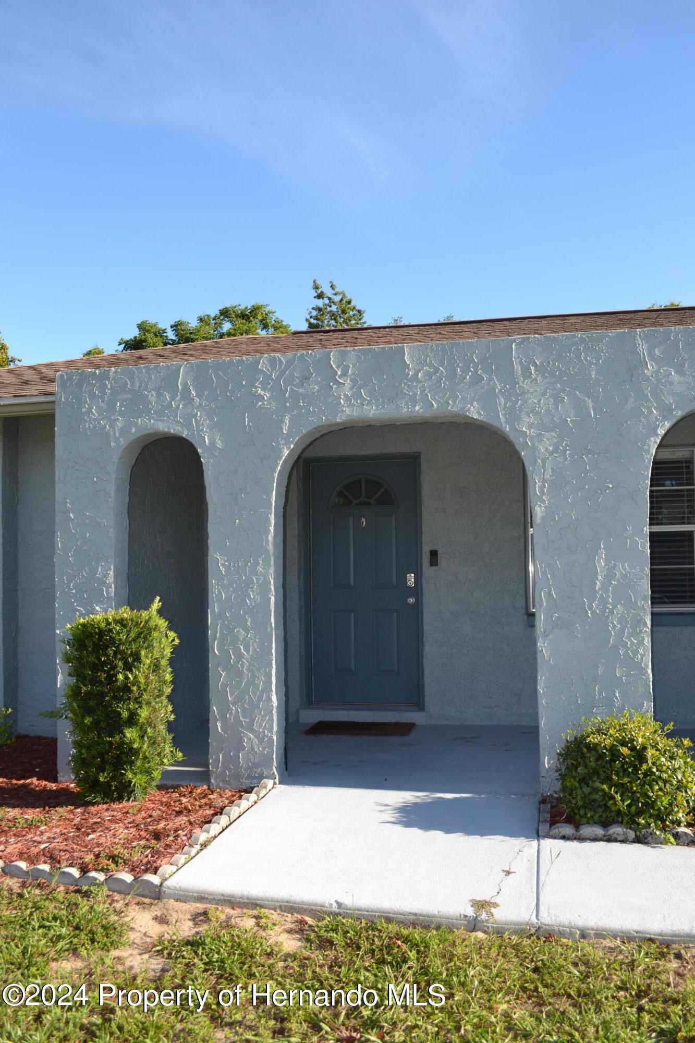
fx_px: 869
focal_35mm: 30
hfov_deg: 43.6
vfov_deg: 61.9
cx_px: 348
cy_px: 522
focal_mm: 20
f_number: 5.6
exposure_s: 1/200
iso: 100
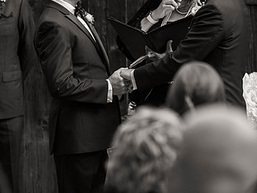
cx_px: 128
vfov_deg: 6.0
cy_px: -1
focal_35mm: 247
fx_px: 1832
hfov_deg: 8.0
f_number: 3.5
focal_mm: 170
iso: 800
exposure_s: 1/320
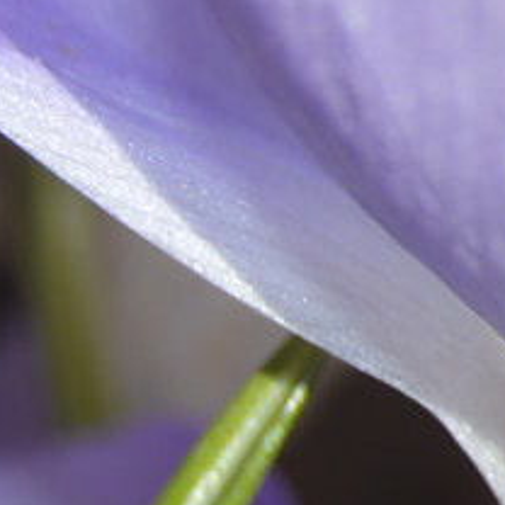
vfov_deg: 3.3
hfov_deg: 3.2
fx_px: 8884
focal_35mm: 538
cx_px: 1624
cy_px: 0
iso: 100
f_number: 10
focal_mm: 55
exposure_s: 1/200
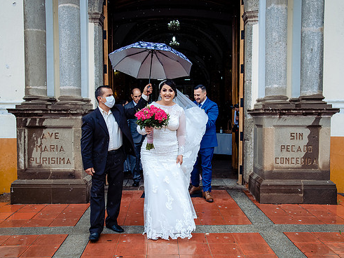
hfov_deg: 51.4
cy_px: 131
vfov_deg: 39.6
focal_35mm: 36
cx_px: 172
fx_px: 358
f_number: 7.1
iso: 1250
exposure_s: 1/800
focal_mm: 31
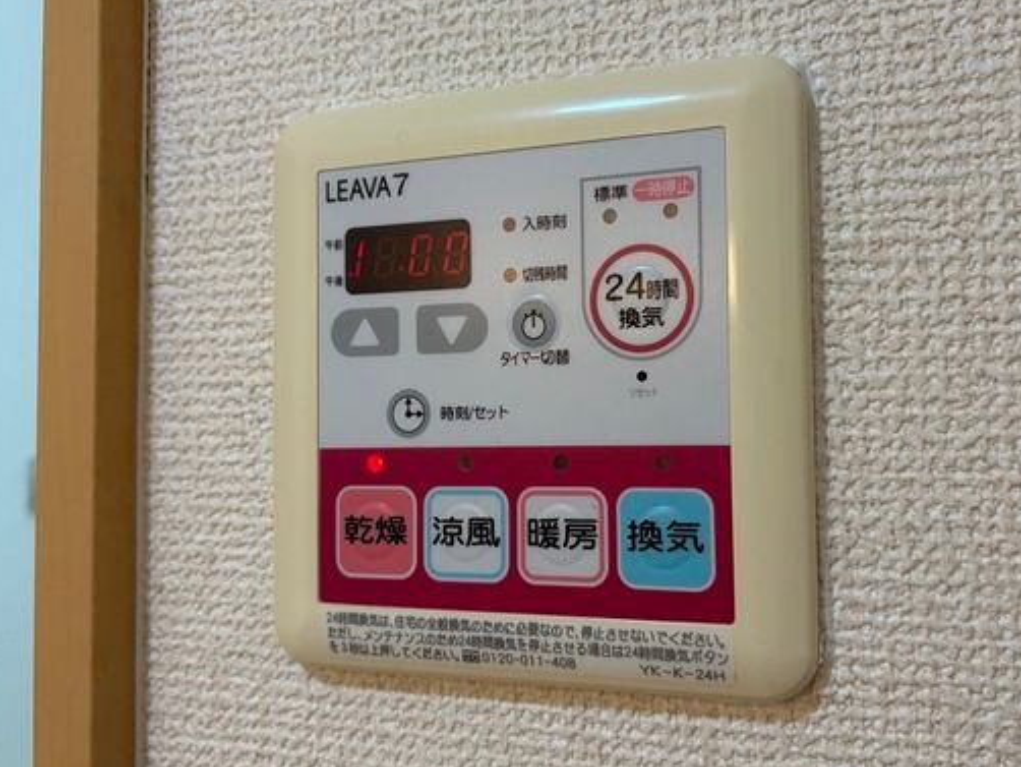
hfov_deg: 61.5
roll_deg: +1.6
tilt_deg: +2.5
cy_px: 372
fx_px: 856
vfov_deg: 48.3
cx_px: 555
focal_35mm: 29
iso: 100
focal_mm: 5.96
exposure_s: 1/120
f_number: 1.6
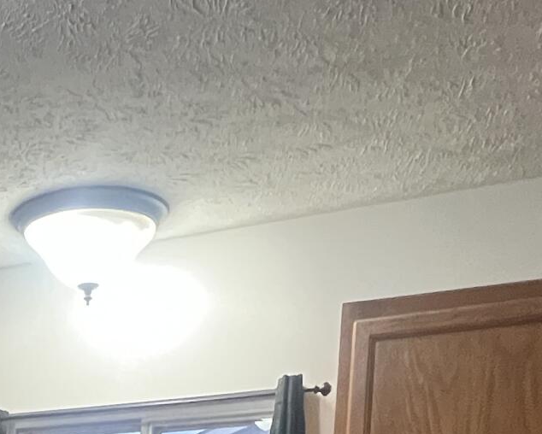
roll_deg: -0.3
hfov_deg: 28.4
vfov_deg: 19.3
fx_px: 963
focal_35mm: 60
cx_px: -63
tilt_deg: -10.1
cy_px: 777
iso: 640
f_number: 1.8
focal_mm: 1.57
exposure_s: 1/60
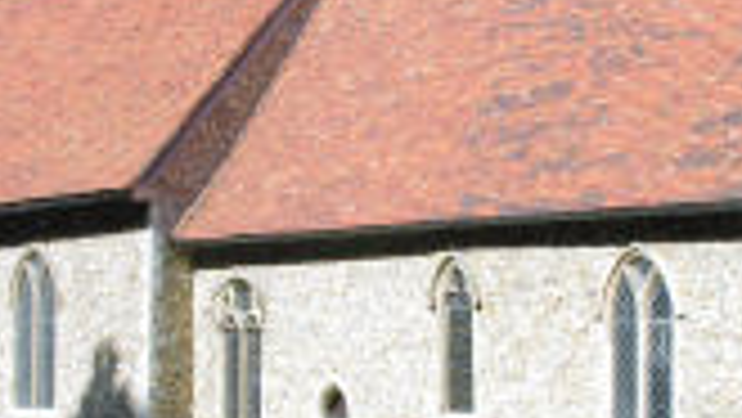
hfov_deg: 20.2
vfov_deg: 11.4
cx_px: 346
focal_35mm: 106
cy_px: 317
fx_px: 2087
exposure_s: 1/144
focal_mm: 8.9
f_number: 5
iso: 50
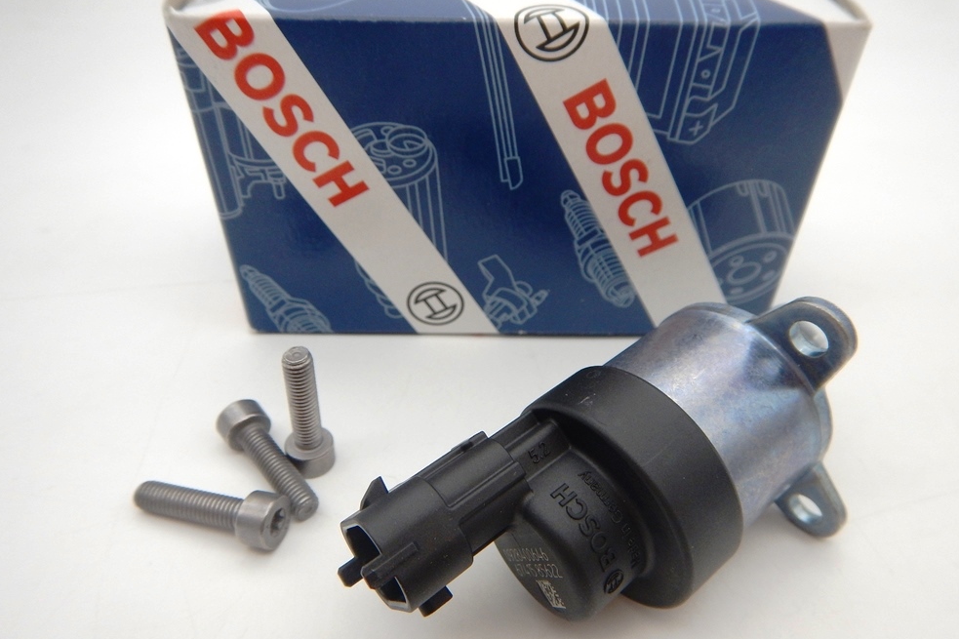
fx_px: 692
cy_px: 334
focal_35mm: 26
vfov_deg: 49.5
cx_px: 492
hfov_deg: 69.4
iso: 125
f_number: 2.8
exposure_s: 1/250
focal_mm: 4.3
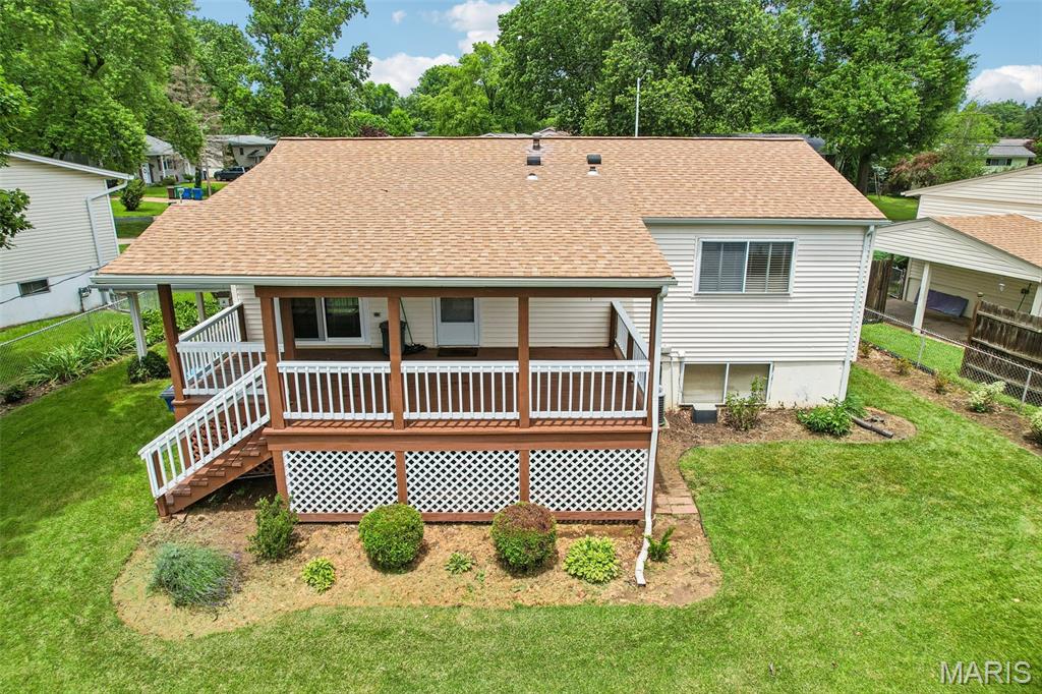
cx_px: 521
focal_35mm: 22
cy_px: 347
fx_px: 637
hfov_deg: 78.6
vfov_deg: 57.2
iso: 110
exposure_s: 1/2500
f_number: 2.8
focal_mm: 8.4
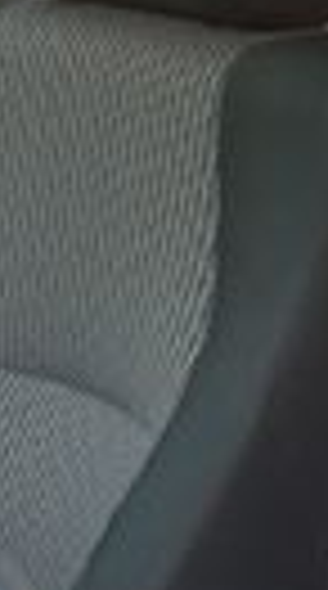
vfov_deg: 13.9
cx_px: 993
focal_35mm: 154
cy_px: 464
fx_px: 2398
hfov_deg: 7.0
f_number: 6.3
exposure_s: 1/20
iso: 400
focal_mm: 20
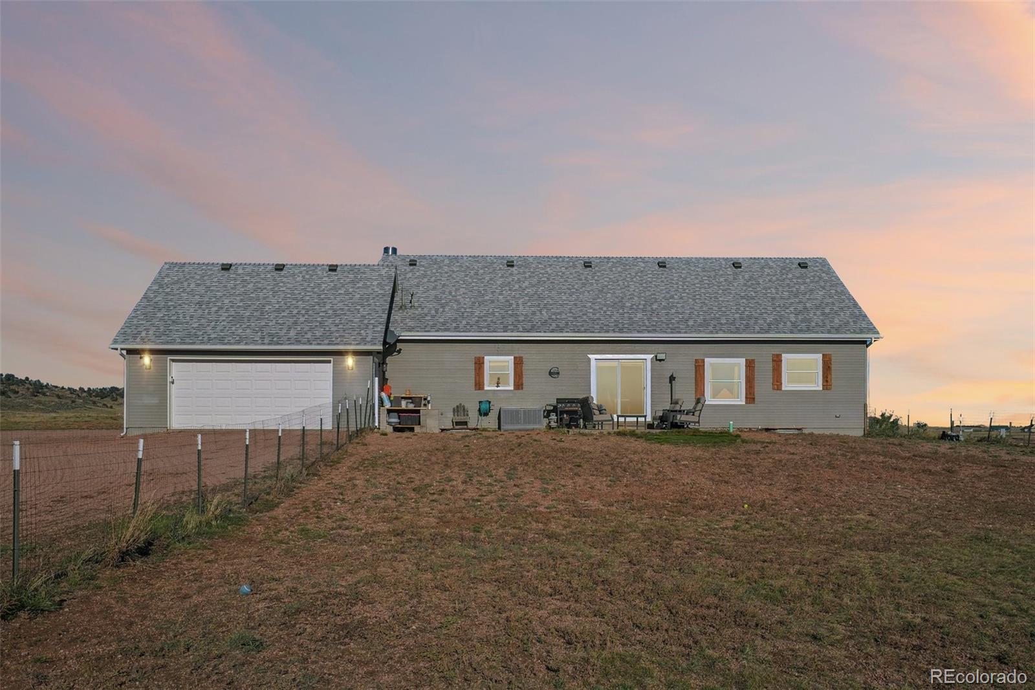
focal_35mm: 26
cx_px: 518
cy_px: 345
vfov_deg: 50.4
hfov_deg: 70.4
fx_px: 733
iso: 400
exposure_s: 1/3200
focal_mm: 17
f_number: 8
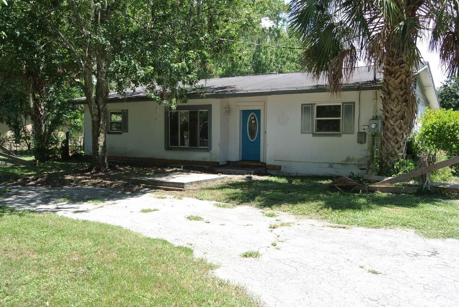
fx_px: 396
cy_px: 154
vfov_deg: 42.4
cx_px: 230
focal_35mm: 31
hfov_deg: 60.2
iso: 100
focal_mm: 11.7
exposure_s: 1/160
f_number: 6.3
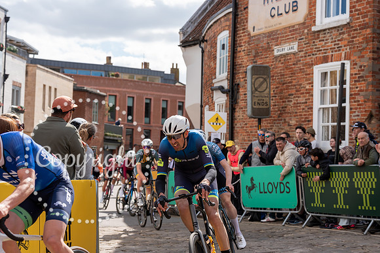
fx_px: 739
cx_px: 190
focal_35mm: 70
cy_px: 126
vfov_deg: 19.5
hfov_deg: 28.8
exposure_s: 1/1000
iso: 250
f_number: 5
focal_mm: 70
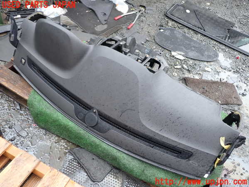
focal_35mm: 30
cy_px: 94
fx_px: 216
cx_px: 124
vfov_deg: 46.8
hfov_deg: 60.0
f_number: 2.3
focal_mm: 5.4
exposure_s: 1/60
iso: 100
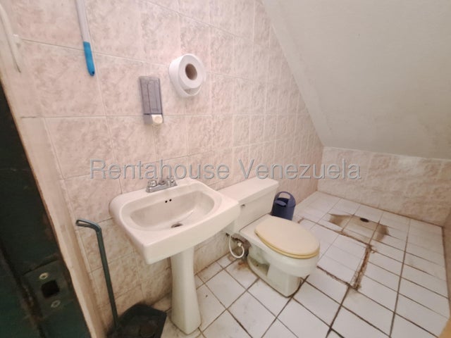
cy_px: 169
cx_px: 226
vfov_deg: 89.9
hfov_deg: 106.2
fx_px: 169
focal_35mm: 13
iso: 1000
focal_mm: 1.74
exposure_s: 1/10
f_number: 2.2
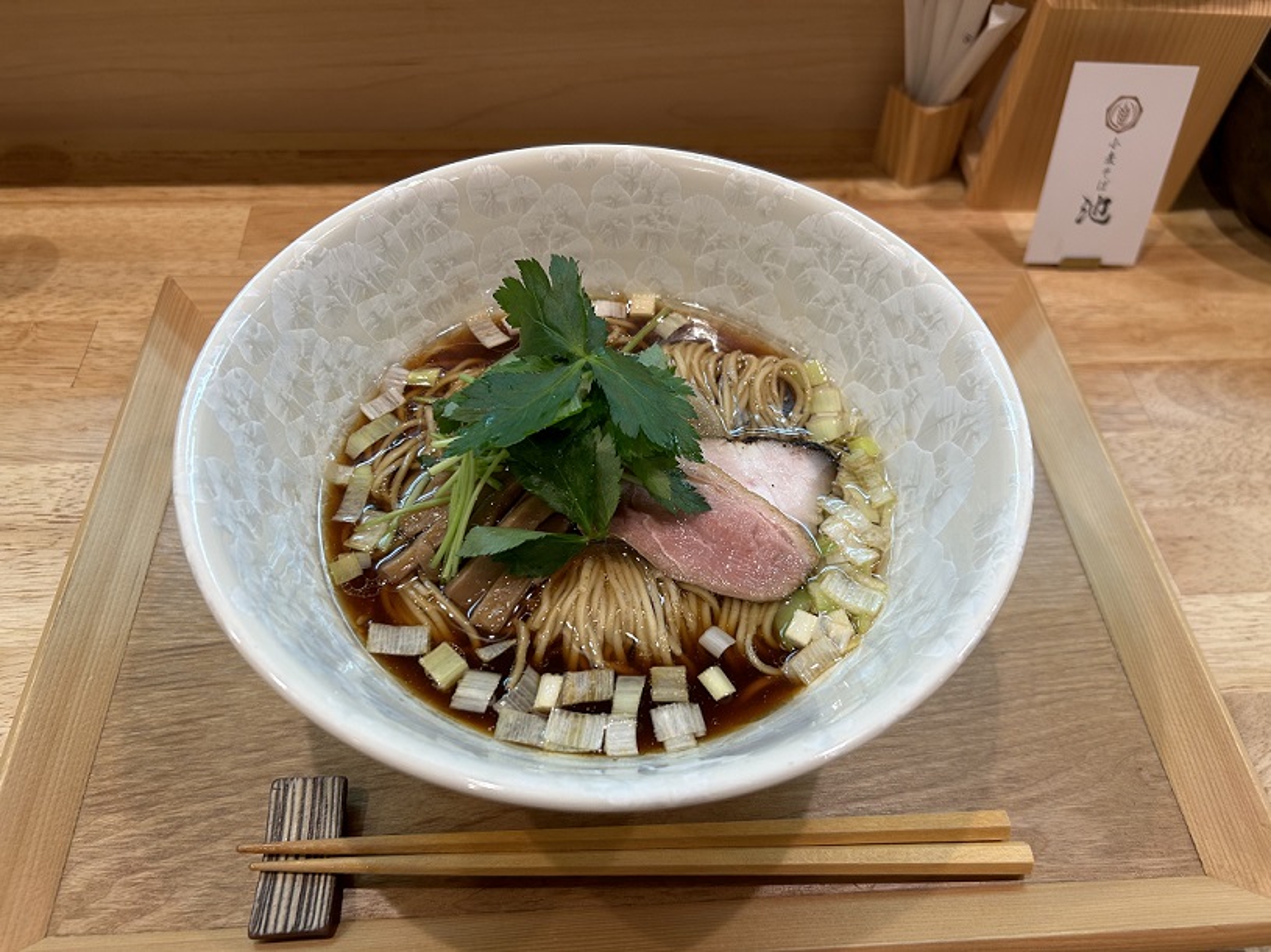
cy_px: 476
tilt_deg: -51.6
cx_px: 636
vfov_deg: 53.1
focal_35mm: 26
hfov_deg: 67.3
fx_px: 955
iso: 80
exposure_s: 1/120
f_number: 1.5
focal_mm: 5.7
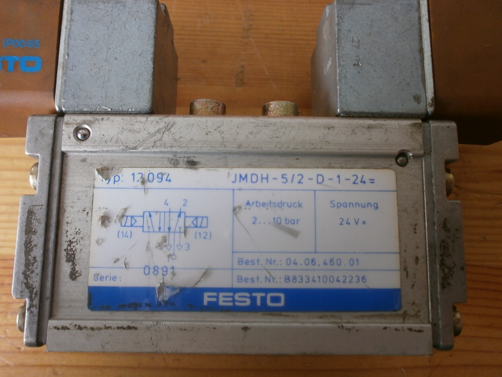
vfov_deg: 51.4
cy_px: 188
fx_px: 392
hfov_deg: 65.3
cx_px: 251
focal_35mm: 27
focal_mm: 4.8
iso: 100
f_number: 2.9
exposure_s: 1/50
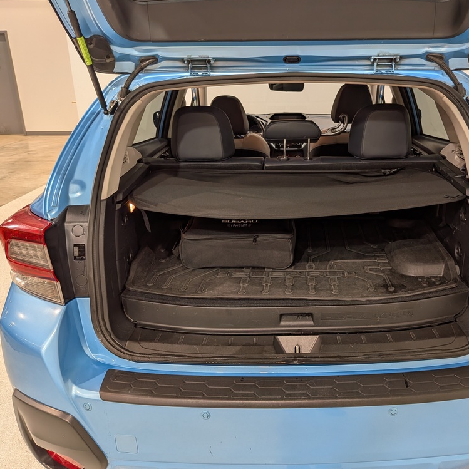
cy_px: 233
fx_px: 445
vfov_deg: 55.6
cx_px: 292
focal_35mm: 29
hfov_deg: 55.0
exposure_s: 1/30
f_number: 1.7
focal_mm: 4.53
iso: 31
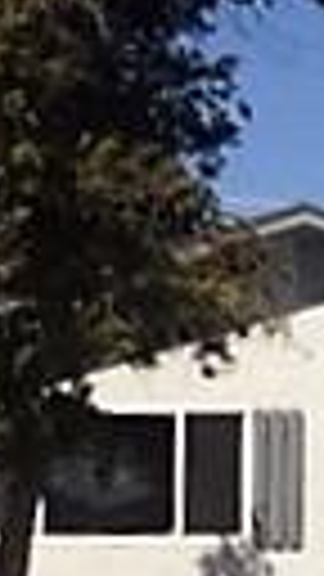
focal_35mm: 149
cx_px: 934
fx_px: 2276
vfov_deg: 14.3
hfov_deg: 7.3
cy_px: 529
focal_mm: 4.15
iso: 32
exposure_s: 1/3300
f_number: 2.2
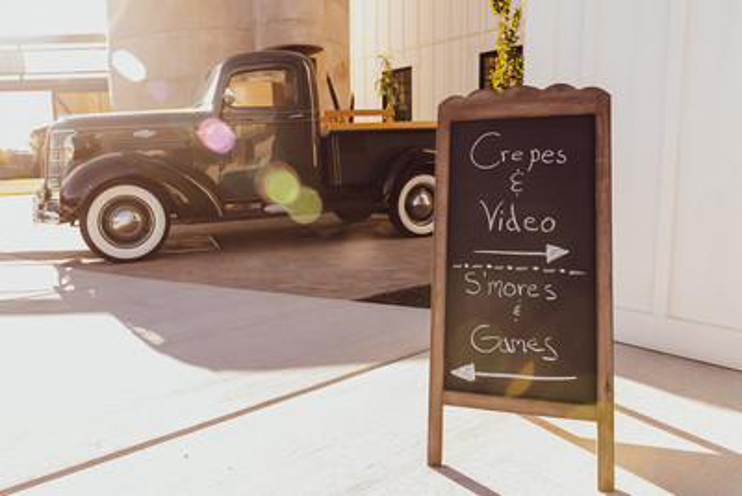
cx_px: 333
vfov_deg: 47.4
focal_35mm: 27
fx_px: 564
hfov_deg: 66.6
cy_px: 234
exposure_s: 1/400
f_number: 6.3
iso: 1250
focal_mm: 24
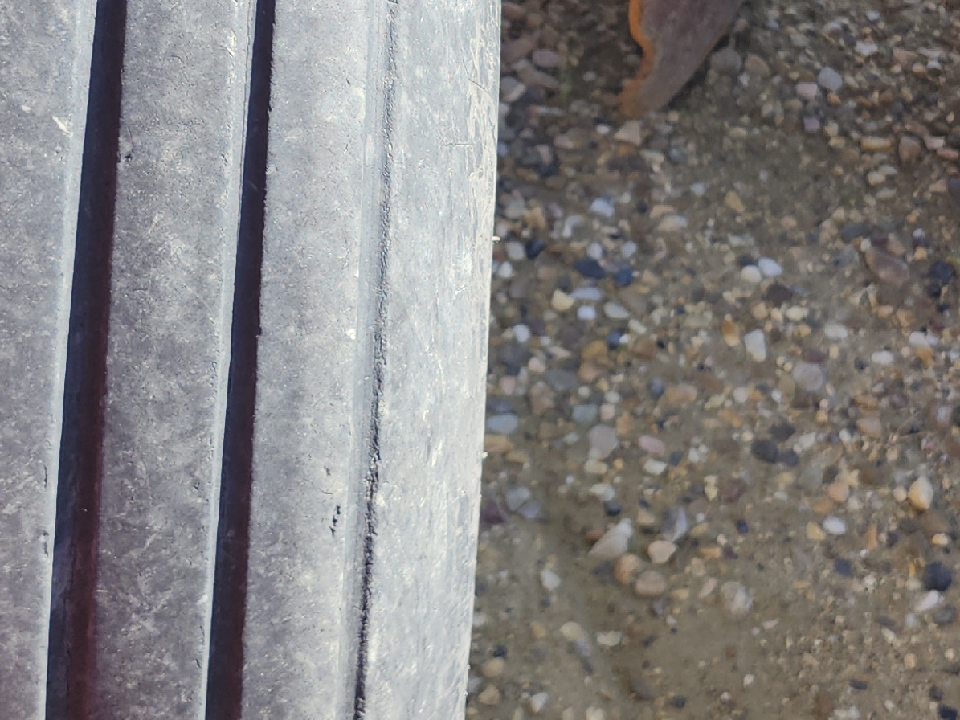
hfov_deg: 25.3
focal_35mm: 77
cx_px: 463
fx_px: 2135
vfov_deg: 18.9
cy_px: 126
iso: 25
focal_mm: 5.54
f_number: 1.8
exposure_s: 1/331
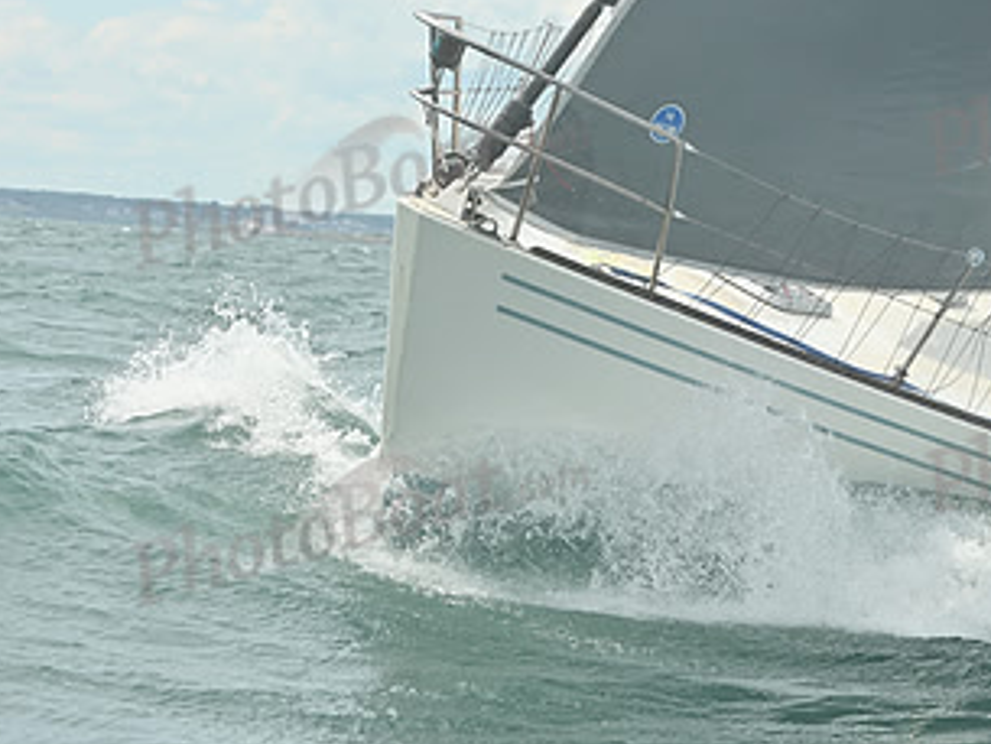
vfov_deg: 8.8
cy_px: 307
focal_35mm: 168
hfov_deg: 11.7
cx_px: 760
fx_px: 4811
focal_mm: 92
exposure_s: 1/1250
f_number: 8
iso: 320
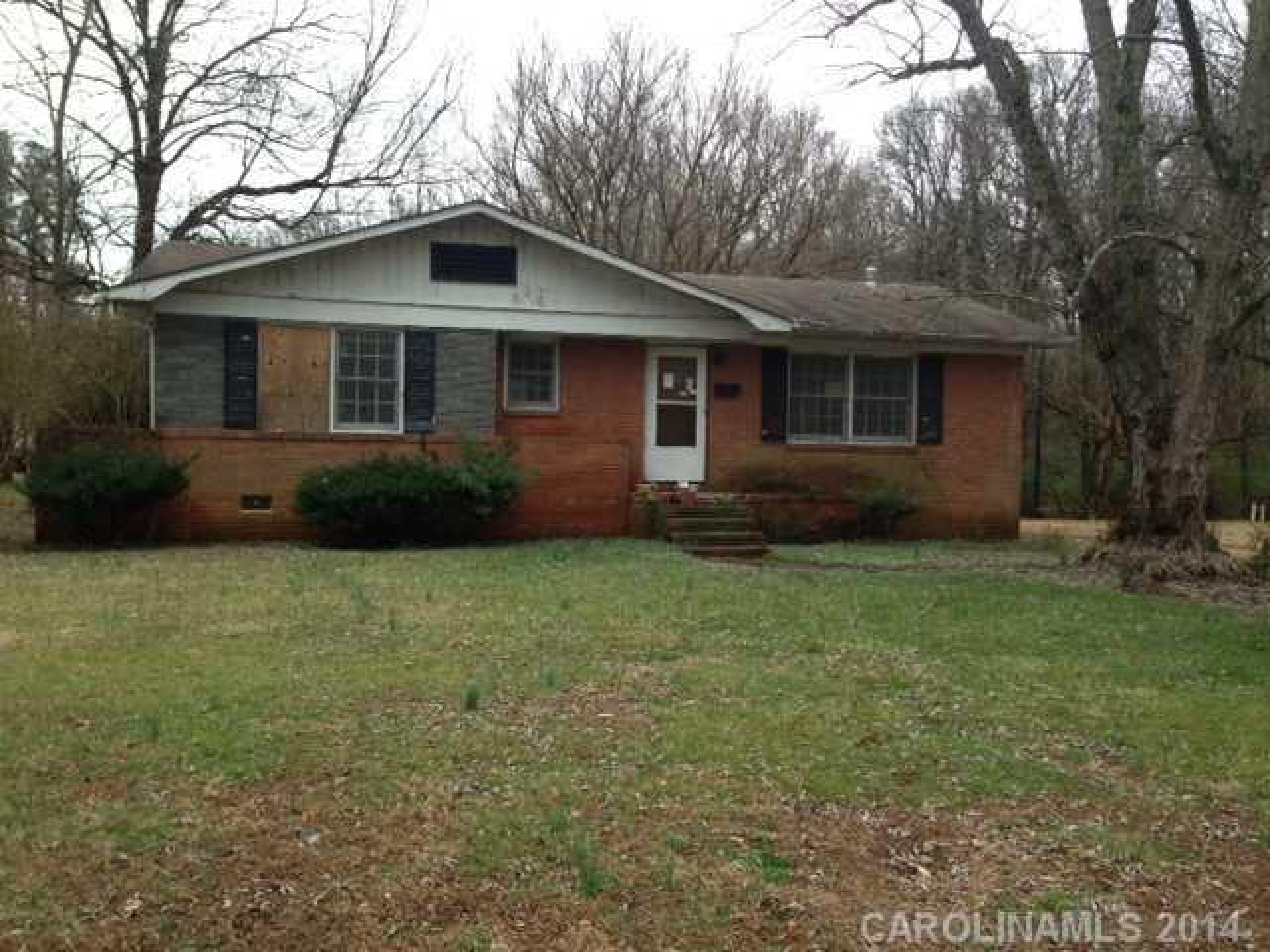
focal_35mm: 33
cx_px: 635
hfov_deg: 55.4
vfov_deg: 42.9
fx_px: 1211
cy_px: 476
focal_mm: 4.13
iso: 64
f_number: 2.4
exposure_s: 1/366
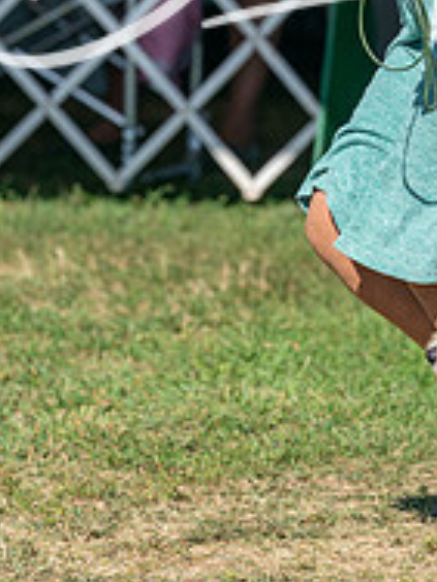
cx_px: 470
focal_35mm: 581
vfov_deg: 3.4
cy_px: 133
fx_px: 9780
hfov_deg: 2.6
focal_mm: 168
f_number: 4.5
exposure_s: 1/1600
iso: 250
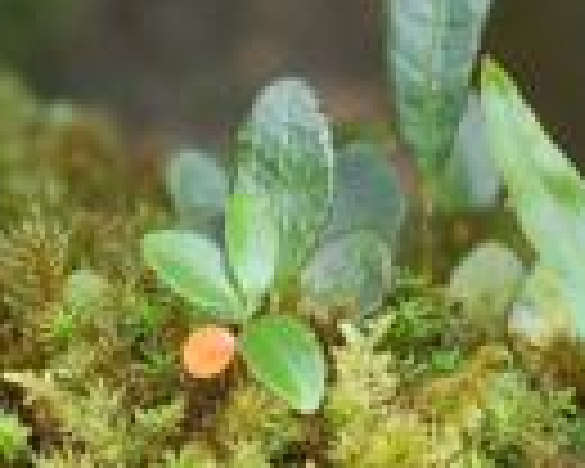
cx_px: 342
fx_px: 6752
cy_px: 153
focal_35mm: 390
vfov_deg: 4.0
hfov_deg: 5.0
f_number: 4
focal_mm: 60
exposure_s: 1/80
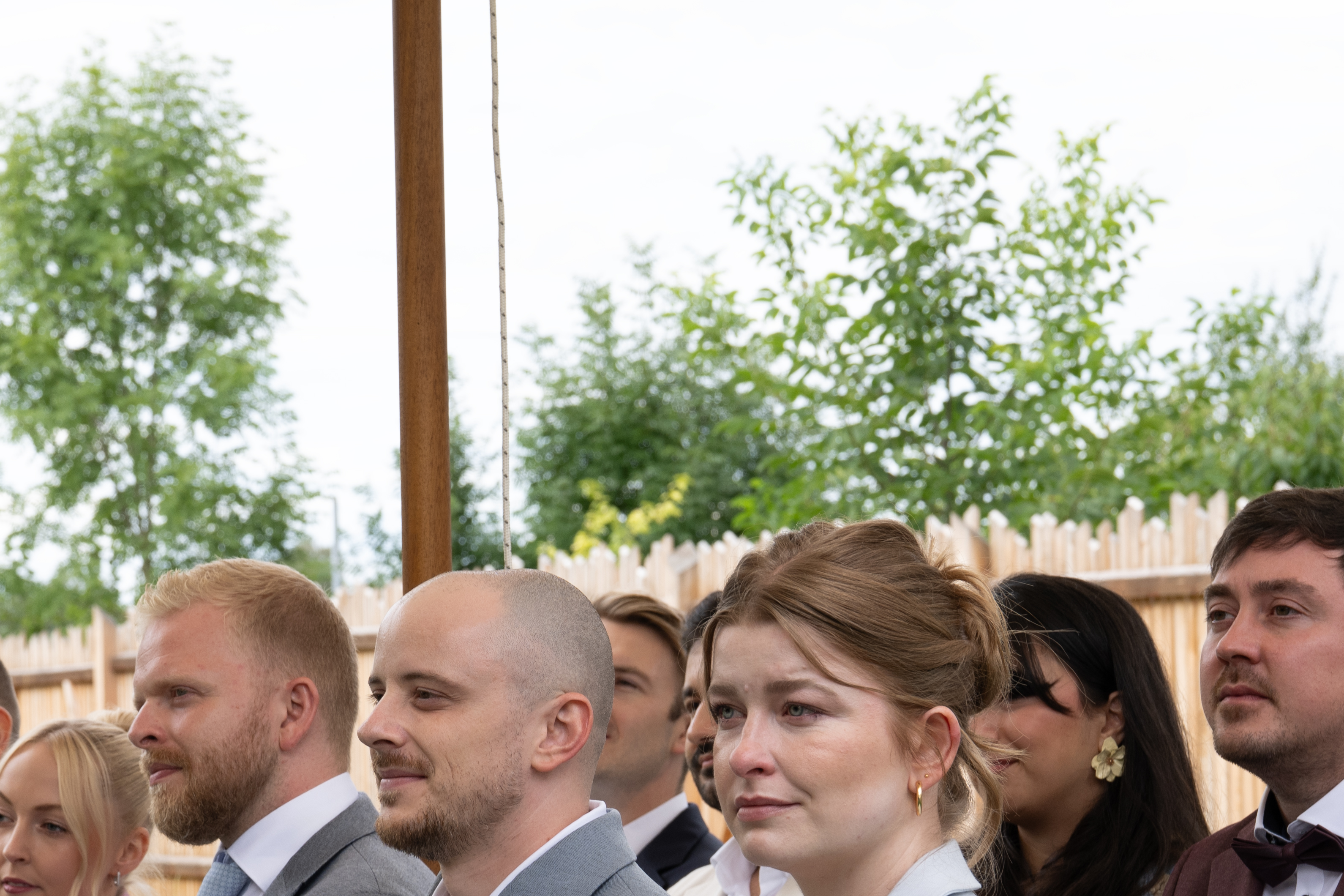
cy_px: 901
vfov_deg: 11.1
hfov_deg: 16.7
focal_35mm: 122
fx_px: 4554
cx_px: 368
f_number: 6.3
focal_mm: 47
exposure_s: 1/160
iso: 160
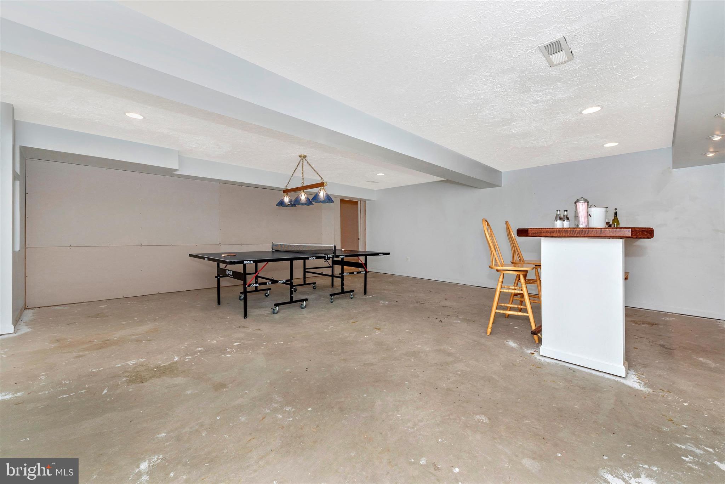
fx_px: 282
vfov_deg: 81.3
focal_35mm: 14
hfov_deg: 104.2
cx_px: 362
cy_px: 242
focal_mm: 14
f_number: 9
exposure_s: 1/60
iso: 250
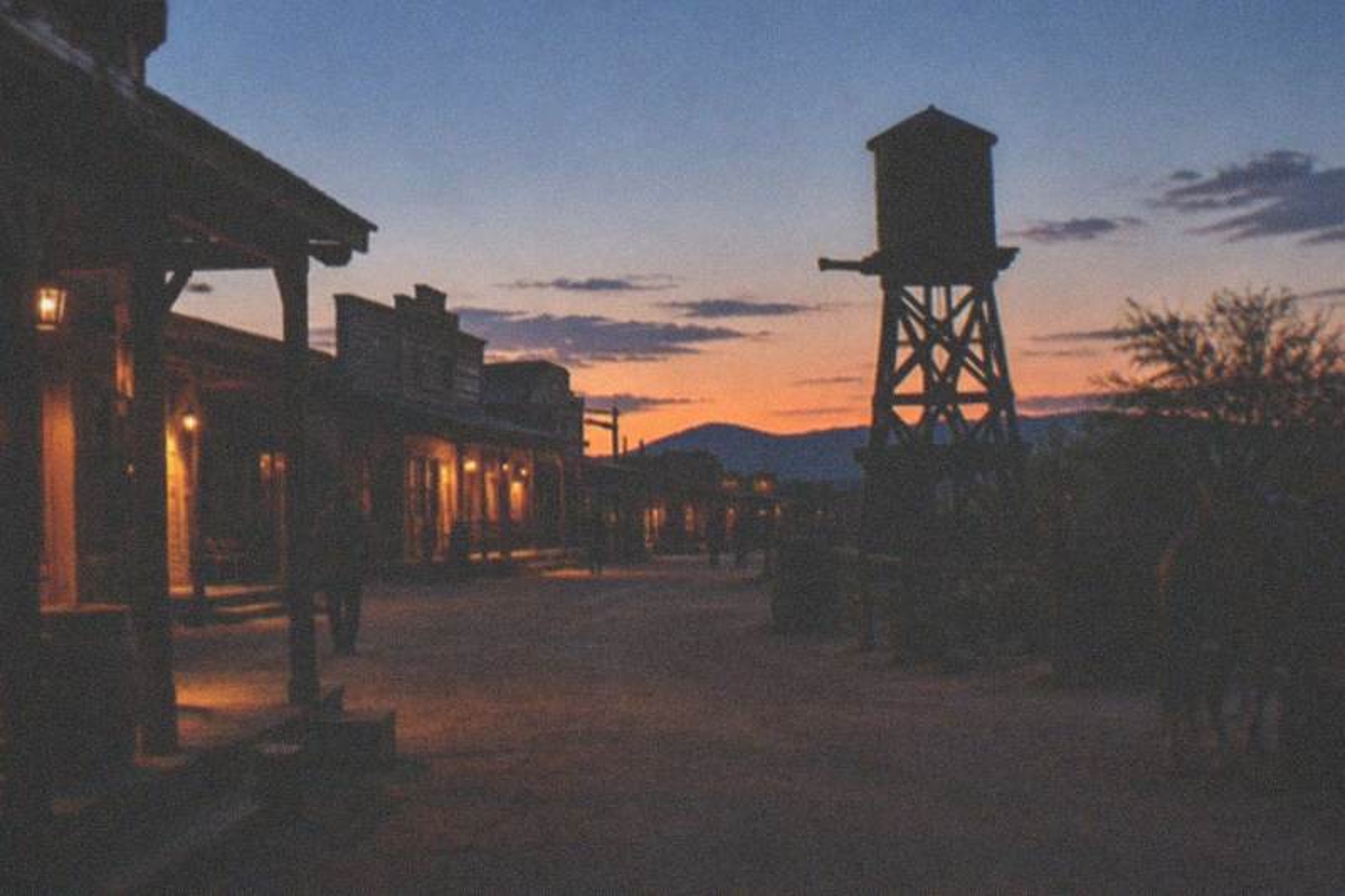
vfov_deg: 37.8
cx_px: 672
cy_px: 448
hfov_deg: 54.4
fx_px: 1307
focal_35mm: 35
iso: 800
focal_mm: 35
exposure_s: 1/250
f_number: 11
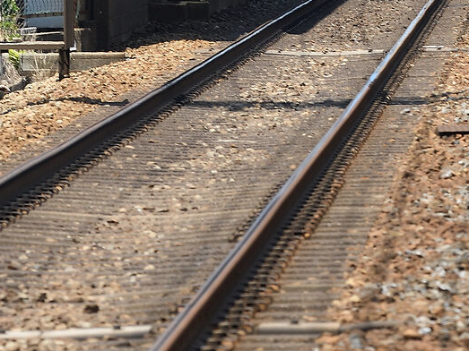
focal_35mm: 662
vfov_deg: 2.2
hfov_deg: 3.0
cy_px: -126
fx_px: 8967
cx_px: 542
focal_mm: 150
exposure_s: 1/125
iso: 64
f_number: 8
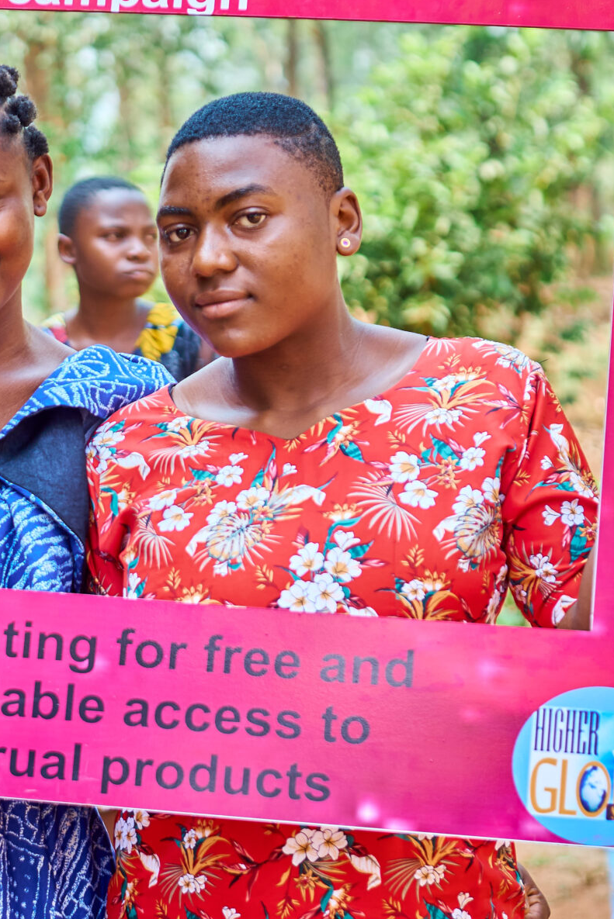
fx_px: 2760
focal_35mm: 108
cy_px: 406
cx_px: 132
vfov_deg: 18.9
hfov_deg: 12.6
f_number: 2.8
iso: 100
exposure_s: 1/200
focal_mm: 50
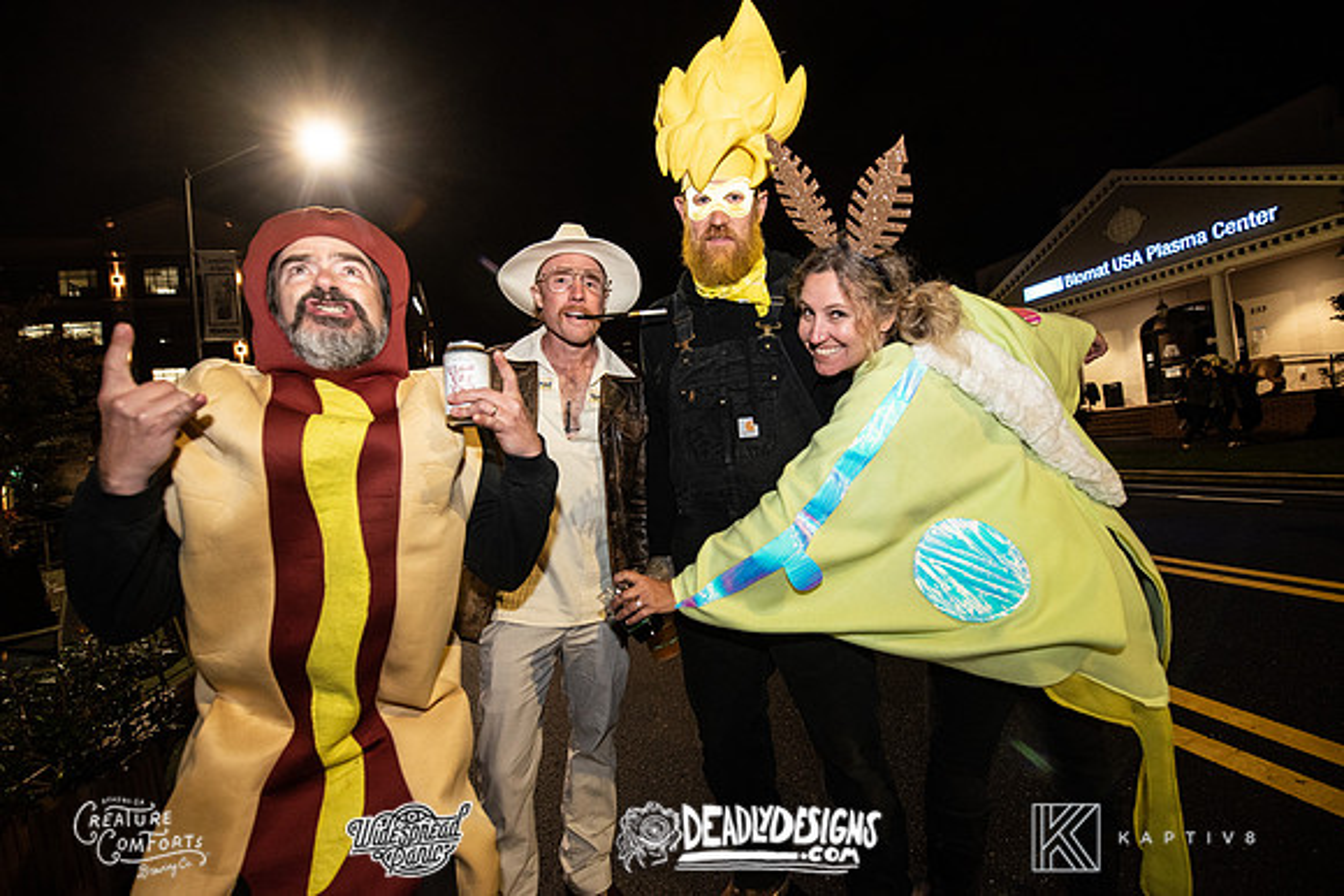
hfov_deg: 104.2
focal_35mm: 14
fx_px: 523
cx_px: 672
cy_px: 448
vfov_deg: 81.2
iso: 2000
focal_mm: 14
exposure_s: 1/80
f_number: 3.5
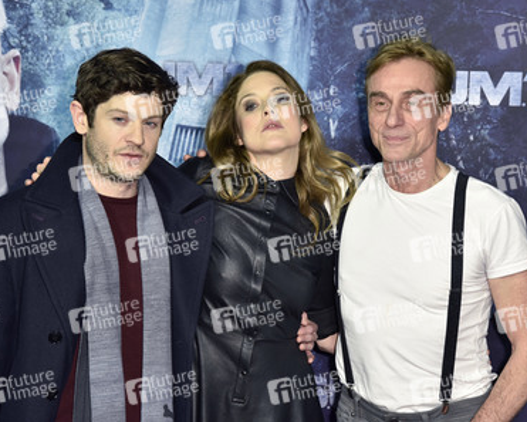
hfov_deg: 19.8
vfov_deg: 15.9
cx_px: 266
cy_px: 210
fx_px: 1513
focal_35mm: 97
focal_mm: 85
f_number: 5.6
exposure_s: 1/125
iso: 1250
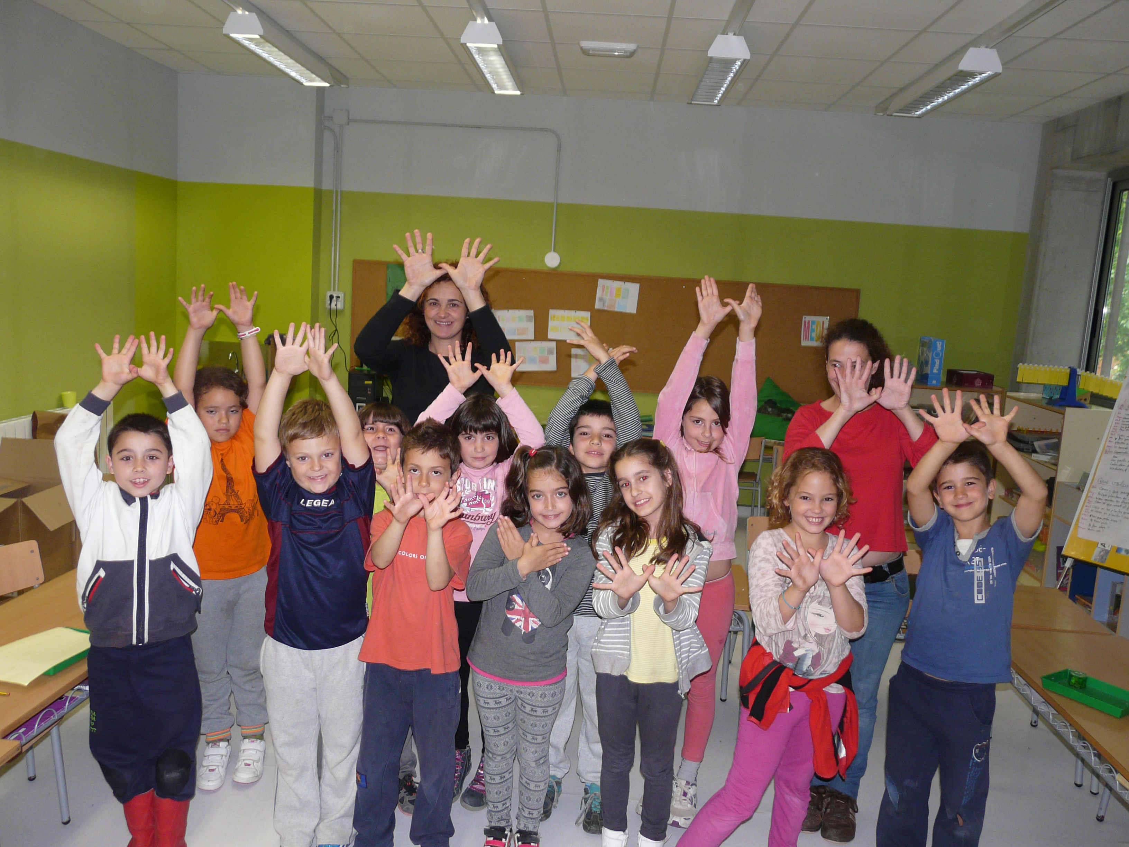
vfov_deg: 49.7
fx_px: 913
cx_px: 564
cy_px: 424
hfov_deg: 63.4
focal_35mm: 28
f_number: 2.8
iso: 125
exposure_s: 1/30
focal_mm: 4.6
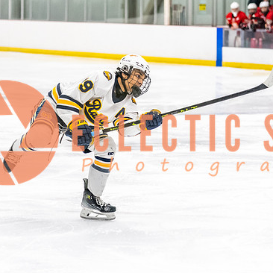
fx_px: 1704
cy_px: 170
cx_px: 149
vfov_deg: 9.2
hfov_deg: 9.2
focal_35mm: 191
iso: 3200
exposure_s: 1/800
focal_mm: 85
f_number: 2.8
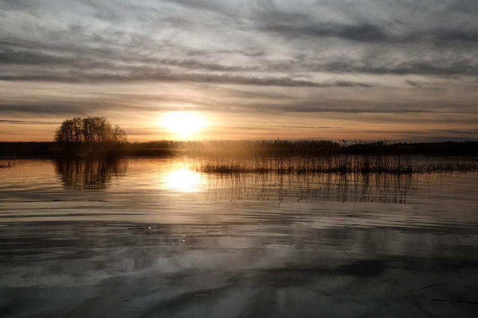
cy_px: 159
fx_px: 491
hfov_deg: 51.9
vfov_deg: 35.9
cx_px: 239
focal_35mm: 37
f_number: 8
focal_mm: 13.7
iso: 1000
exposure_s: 1/3200
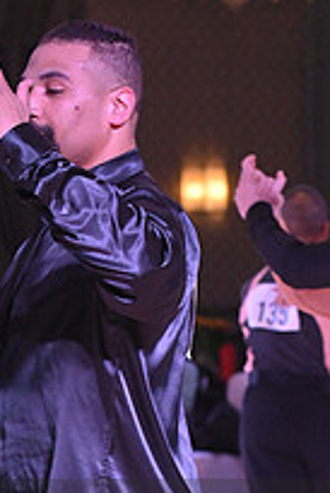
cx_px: 25
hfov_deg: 4.1
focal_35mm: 339
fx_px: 4653
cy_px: 560
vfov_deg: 6.0
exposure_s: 1/400
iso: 5000
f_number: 7.1
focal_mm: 120
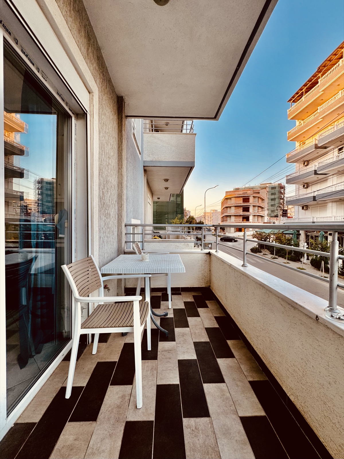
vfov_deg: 102.1
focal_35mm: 14
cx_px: 172
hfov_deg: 85.7
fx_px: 186
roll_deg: -1.4
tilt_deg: -1.1
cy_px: 230
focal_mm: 2.22
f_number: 2.2
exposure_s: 1/104
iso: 40
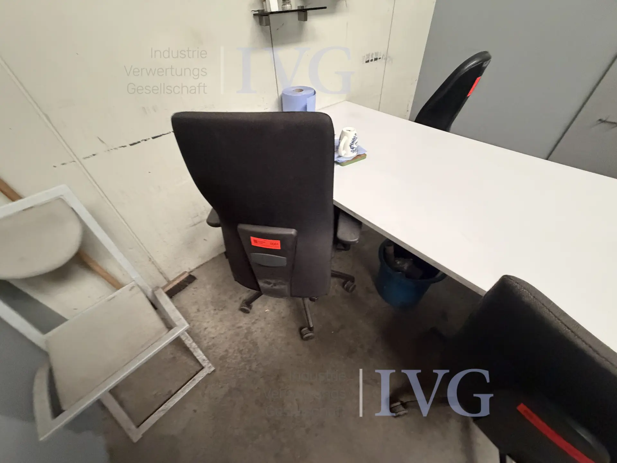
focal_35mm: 14
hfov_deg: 102.1
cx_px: 308
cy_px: 232
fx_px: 250
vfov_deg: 85.7
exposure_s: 1/60
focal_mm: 2.22
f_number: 2.2
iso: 640
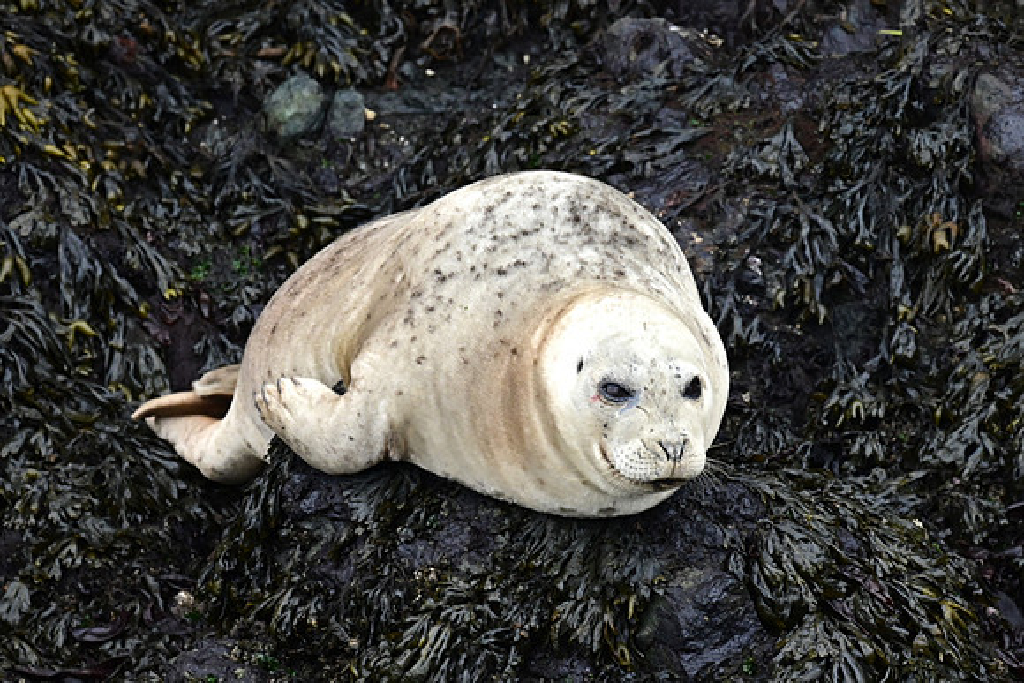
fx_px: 22760
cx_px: 512
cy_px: 342
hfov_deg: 2.6
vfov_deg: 1.7
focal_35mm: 800
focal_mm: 800
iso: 1600
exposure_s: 1/800
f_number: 6.3
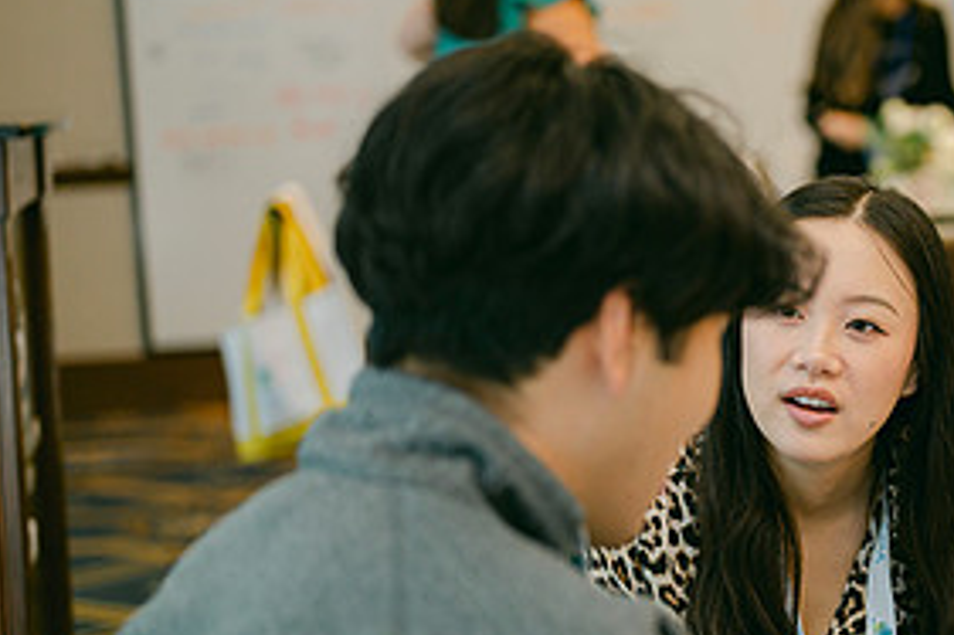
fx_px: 2781
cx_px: 923
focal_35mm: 105
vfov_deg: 13.0
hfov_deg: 19.0
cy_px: 445
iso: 500
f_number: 2
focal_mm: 50
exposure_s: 1/125
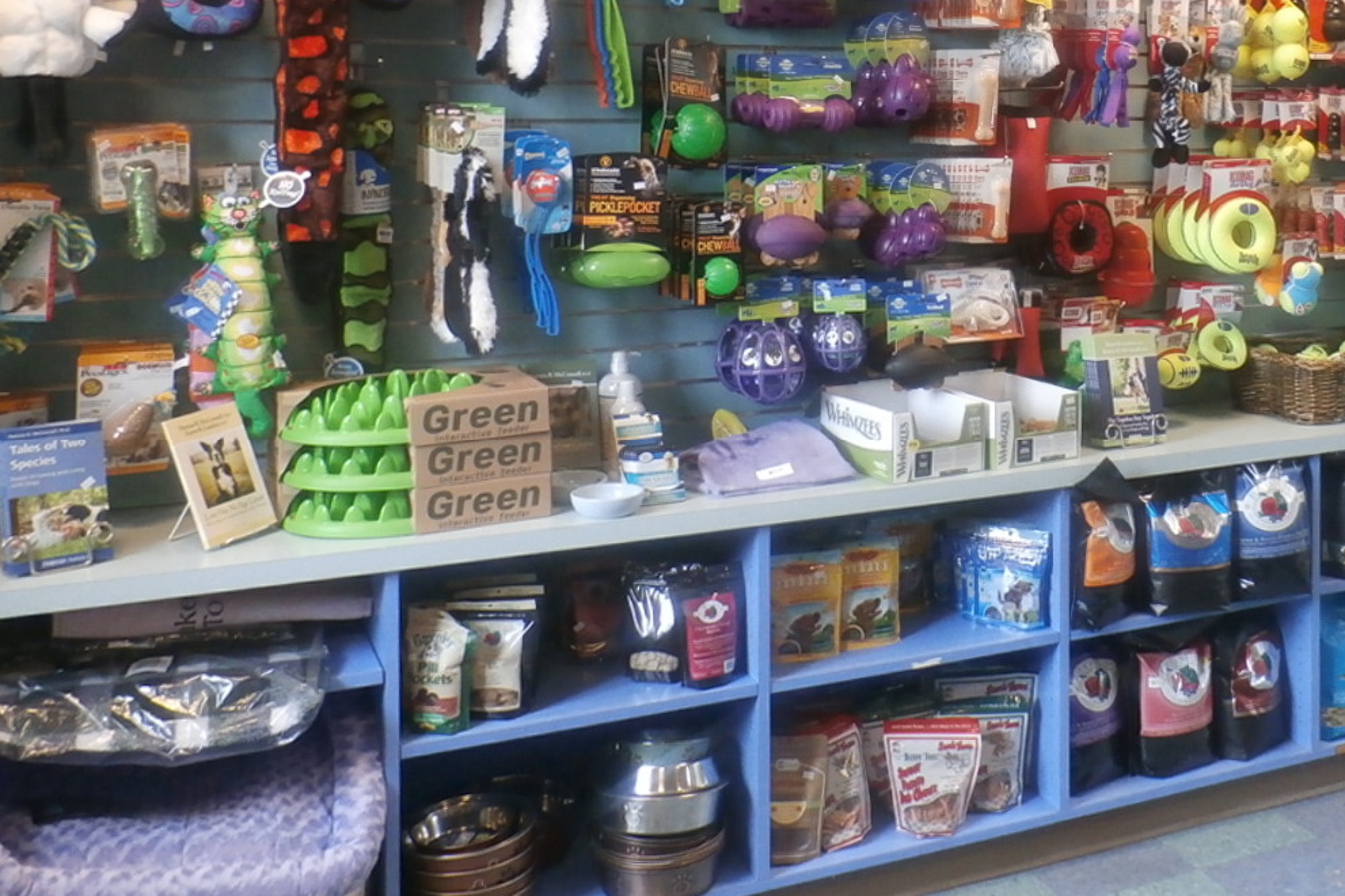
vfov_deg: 30.5
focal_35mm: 42
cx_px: 981
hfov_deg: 45.1
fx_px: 1569
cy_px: 96
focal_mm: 4.5
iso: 320
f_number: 3
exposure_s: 1/30
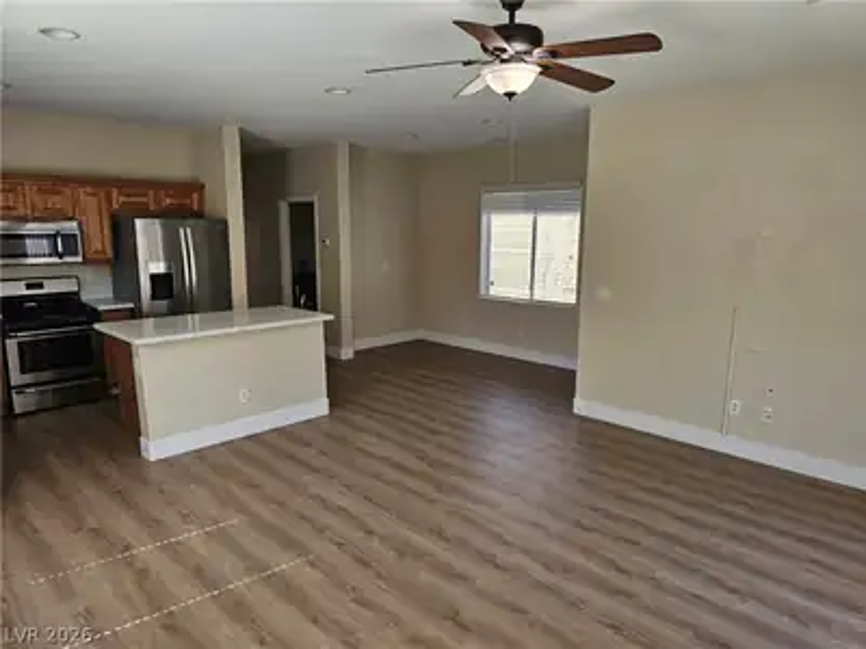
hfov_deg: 73.9
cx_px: 433
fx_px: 575
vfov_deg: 58.9
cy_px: 324
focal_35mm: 23
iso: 64
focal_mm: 6.3
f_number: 1.7
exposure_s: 1/207
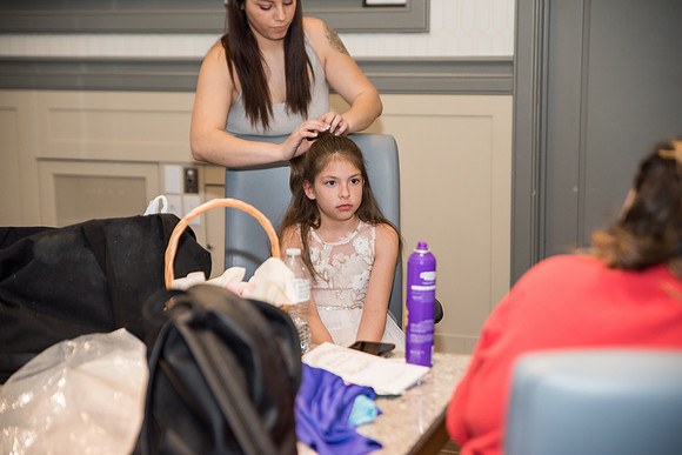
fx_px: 1326
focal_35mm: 70
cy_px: 228
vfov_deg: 19.5
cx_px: 341
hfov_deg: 28.8
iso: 400
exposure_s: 1/100
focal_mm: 70
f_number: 2.8
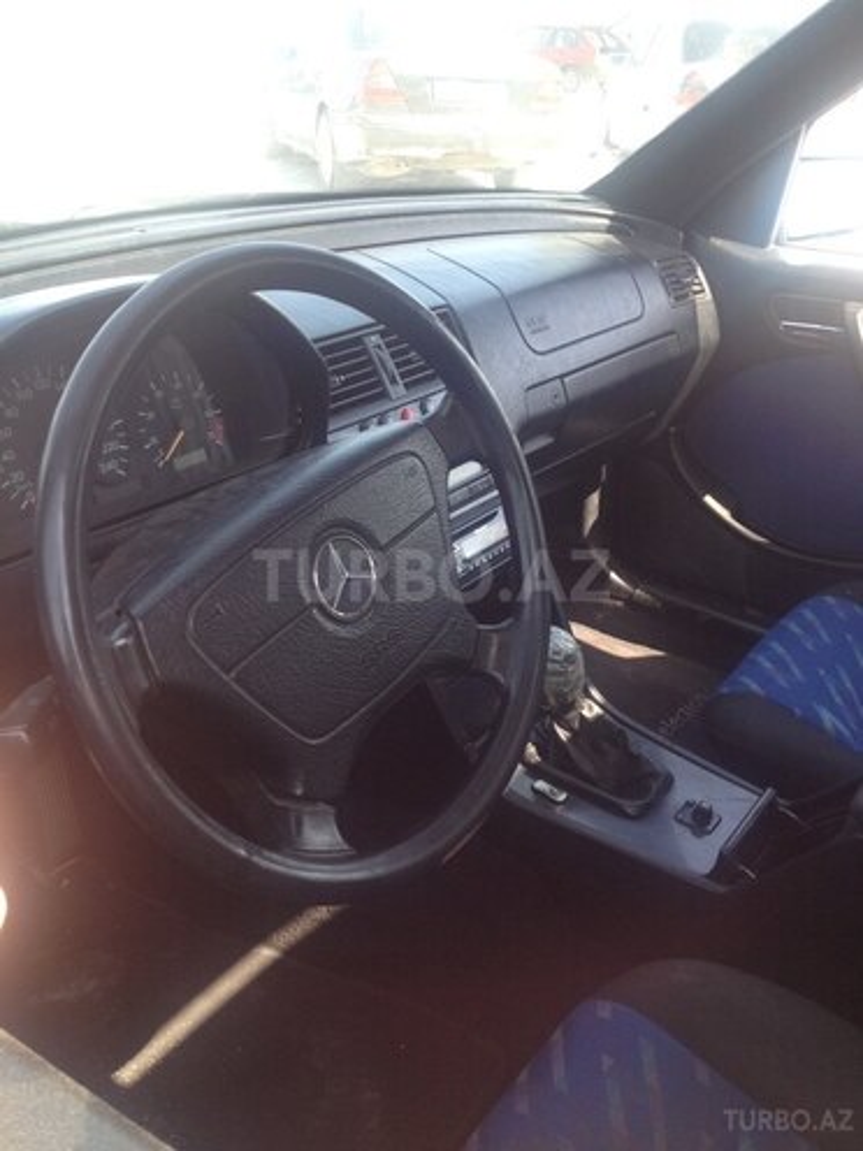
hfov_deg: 40.7
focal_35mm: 35
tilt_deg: -26.4
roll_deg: -1.0
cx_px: 432
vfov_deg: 52.6
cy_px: 576
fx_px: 1163
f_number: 2.4
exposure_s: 1/139
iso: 50
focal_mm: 4.28
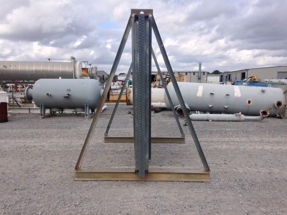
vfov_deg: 42.9
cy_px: 108
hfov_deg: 55.4
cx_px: 144
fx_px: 274
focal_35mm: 33
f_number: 2.4
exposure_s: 1/1642
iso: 50
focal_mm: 4.12
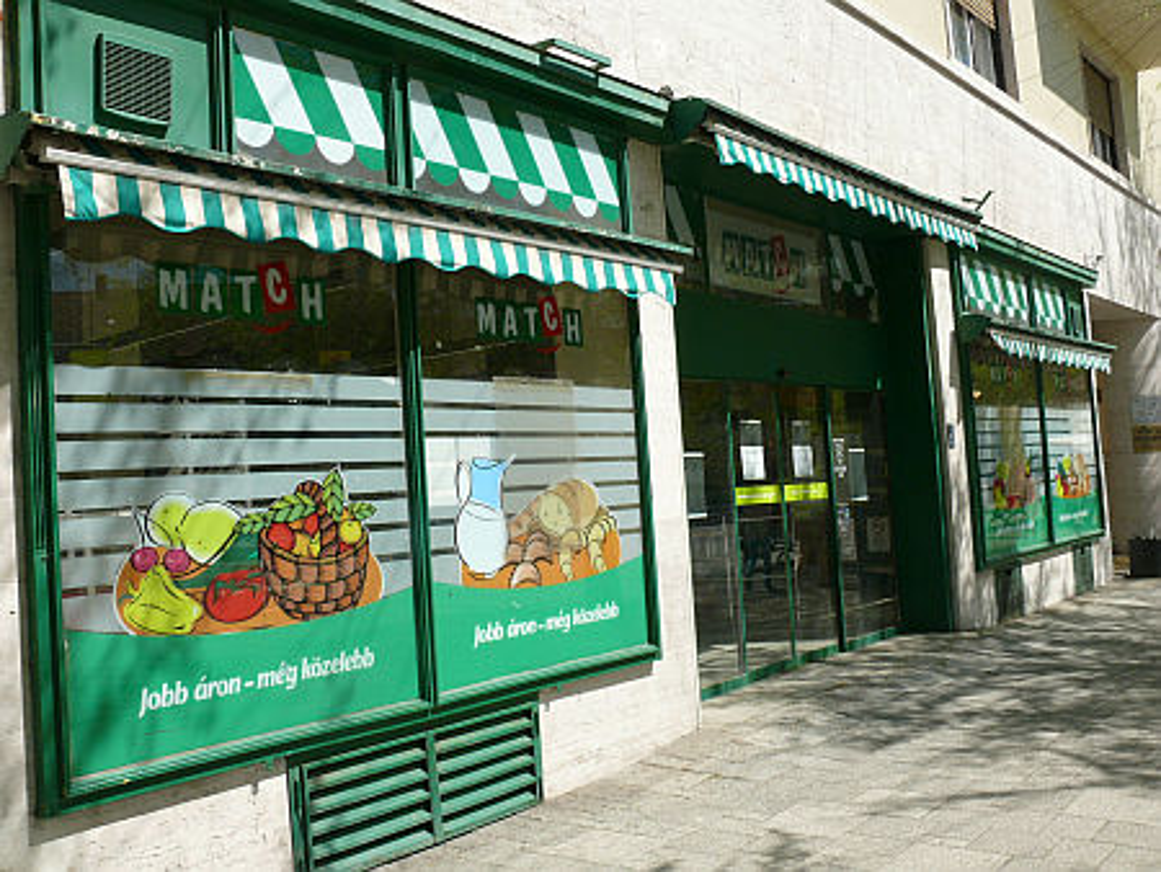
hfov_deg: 52.6
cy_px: 436
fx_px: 1175
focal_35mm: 35
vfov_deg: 40.7
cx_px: 580
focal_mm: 7.4
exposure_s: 1/500
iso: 100
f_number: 6.3
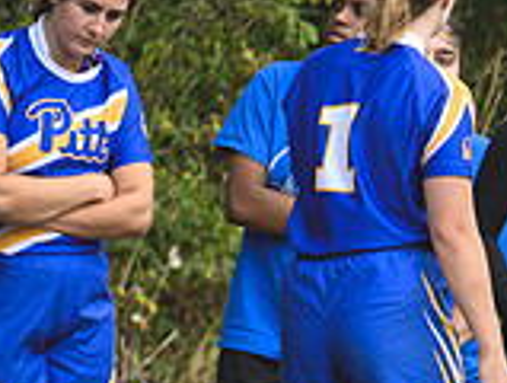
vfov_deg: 0.5
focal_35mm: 3147
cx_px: 714
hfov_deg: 0.6
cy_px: 255
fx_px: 46197
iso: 720
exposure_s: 1/1000
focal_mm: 600
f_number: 6.3
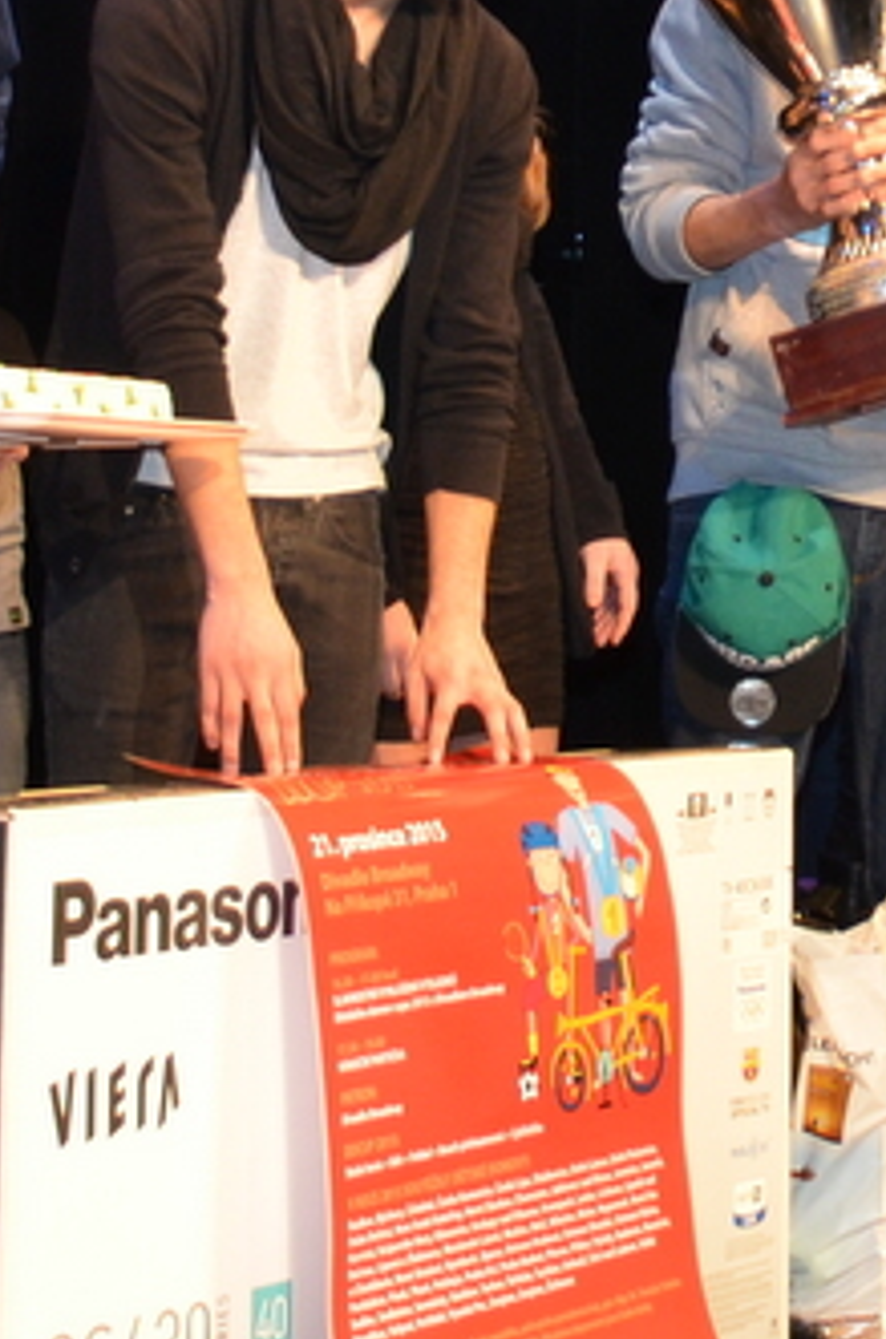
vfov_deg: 26.5
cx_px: 625
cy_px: 433
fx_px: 2828
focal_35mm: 76
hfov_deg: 17.7
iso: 560
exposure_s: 1/60
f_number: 3.8
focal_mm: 21
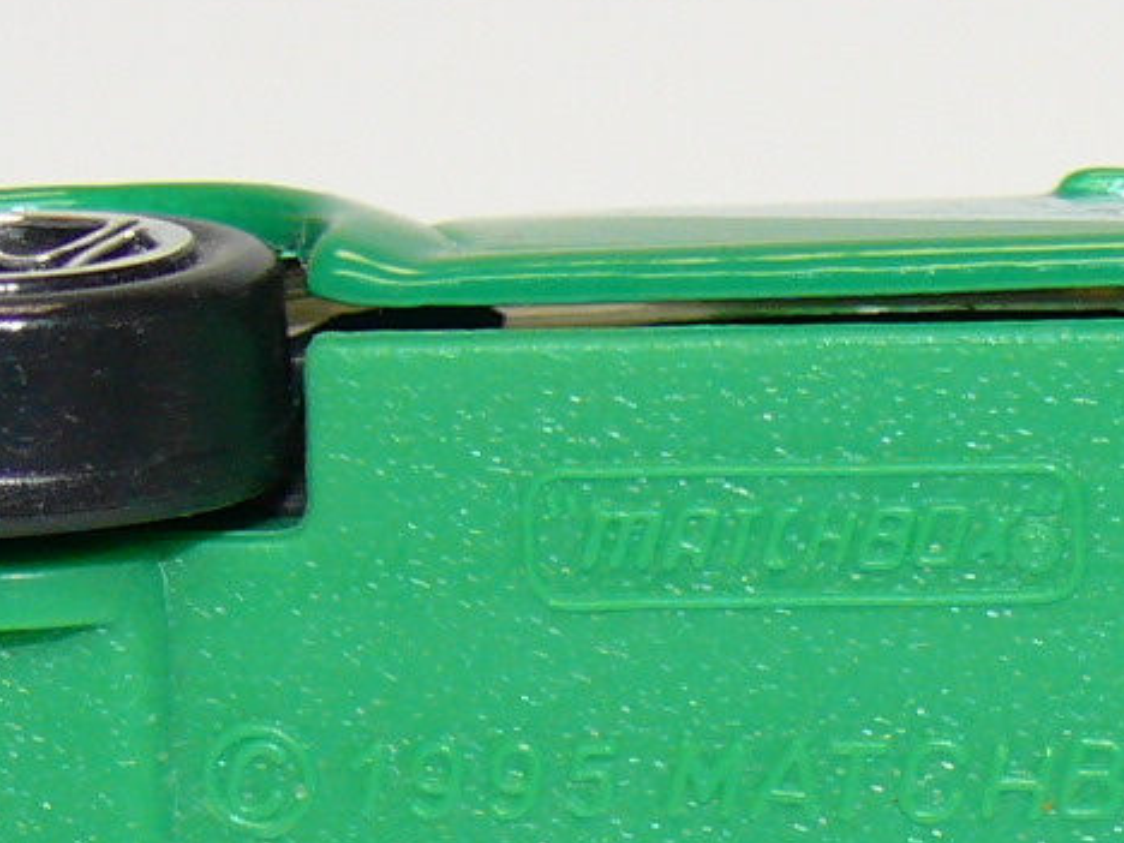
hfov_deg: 6.2
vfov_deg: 4.7
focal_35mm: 318
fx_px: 10326
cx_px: 1129
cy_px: 790
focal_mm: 12.7
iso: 100
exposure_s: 1/30
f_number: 4
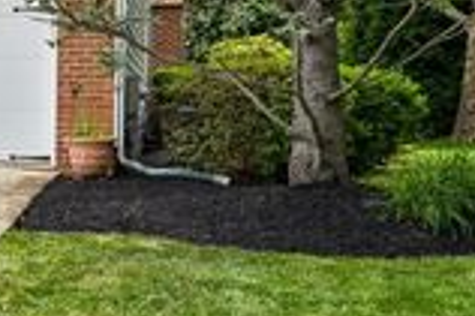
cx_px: -210
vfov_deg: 21.3
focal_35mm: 60
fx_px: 791
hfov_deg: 26.0
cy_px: -41
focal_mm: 19
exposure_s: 1/250
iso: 100
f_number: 8
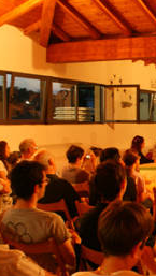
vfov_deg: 37.7
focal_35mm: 55
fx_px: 404
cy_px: 168
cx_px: 212
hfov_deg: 19.8
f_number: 3.5
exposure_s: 1/10
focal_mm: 18
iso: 400
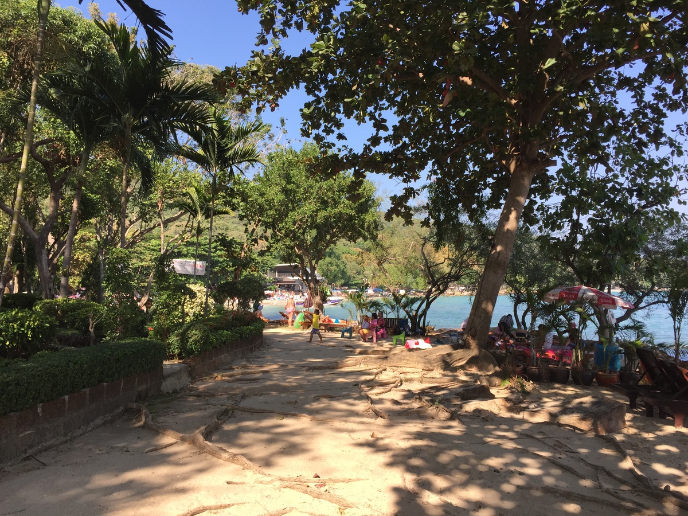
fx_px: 576
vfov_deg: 48.2
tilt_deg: +3.2
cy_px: 258
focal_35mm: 29
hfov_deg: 61.7
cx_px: 344
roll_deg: -0.4
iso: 32
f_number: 2.2
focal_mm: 4.15
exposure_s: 1/942
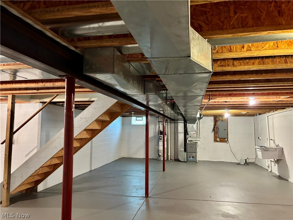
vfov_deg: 53.1
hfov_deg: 67.3
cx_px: 146
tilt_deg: +5.1
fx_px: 220
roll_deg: -0.5
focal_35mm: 26
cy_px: 110
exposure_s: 1/40
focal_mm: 5.96
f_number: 1.6
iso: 640
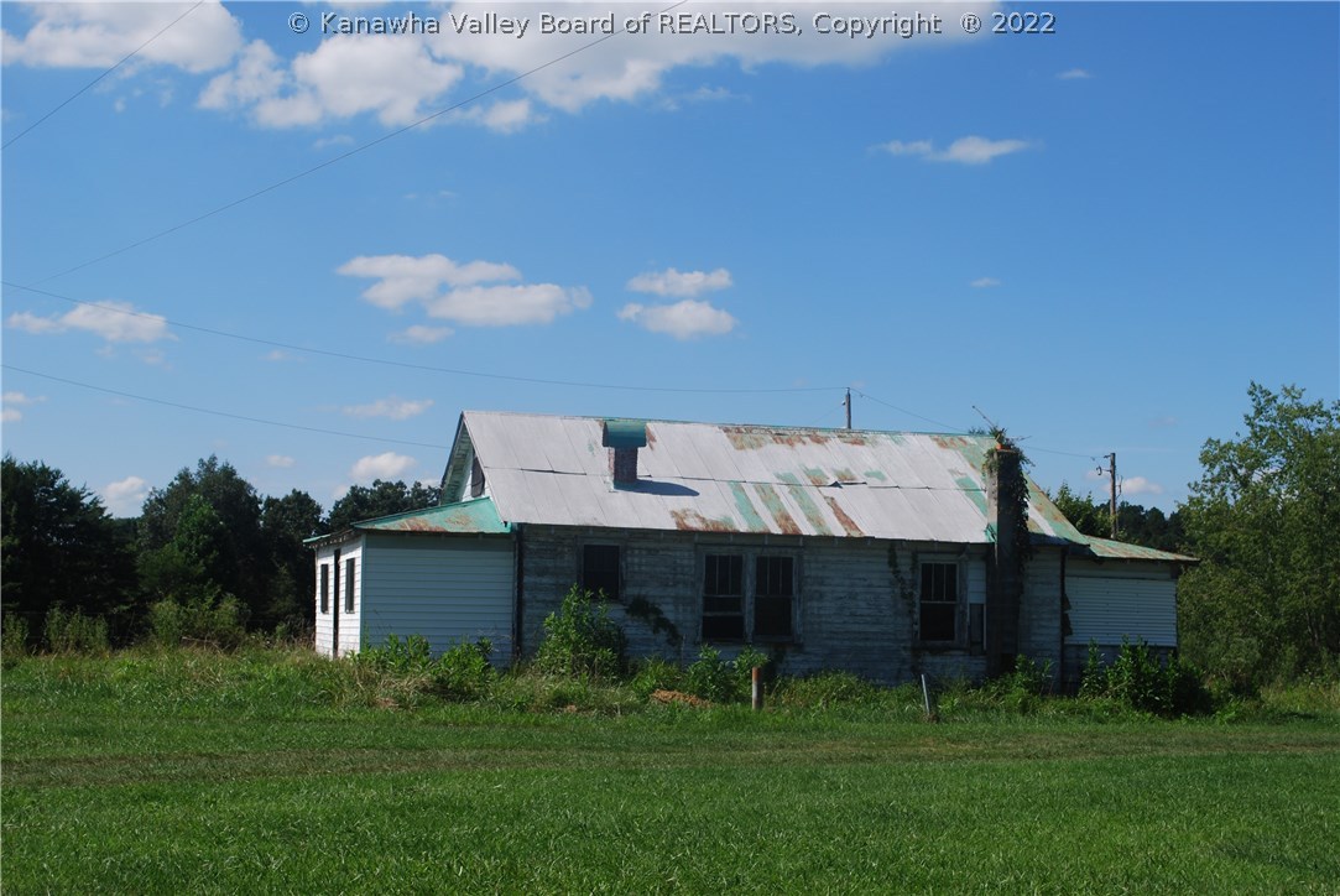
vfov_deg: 25.8
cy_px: 448
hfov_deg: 37.8
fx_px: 1956
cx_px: 670
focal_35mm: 52
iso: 100
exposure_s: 1/250
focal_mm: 35
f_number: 8
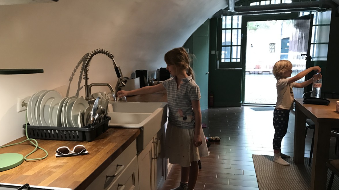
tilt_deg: -10.9
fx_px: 279
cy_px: 108
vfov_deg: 37.7
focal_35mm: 31
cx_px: 168
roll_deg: +1.6
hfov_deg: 62.6
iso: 50
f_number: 1.8
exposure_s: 1/17
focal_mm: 3.99
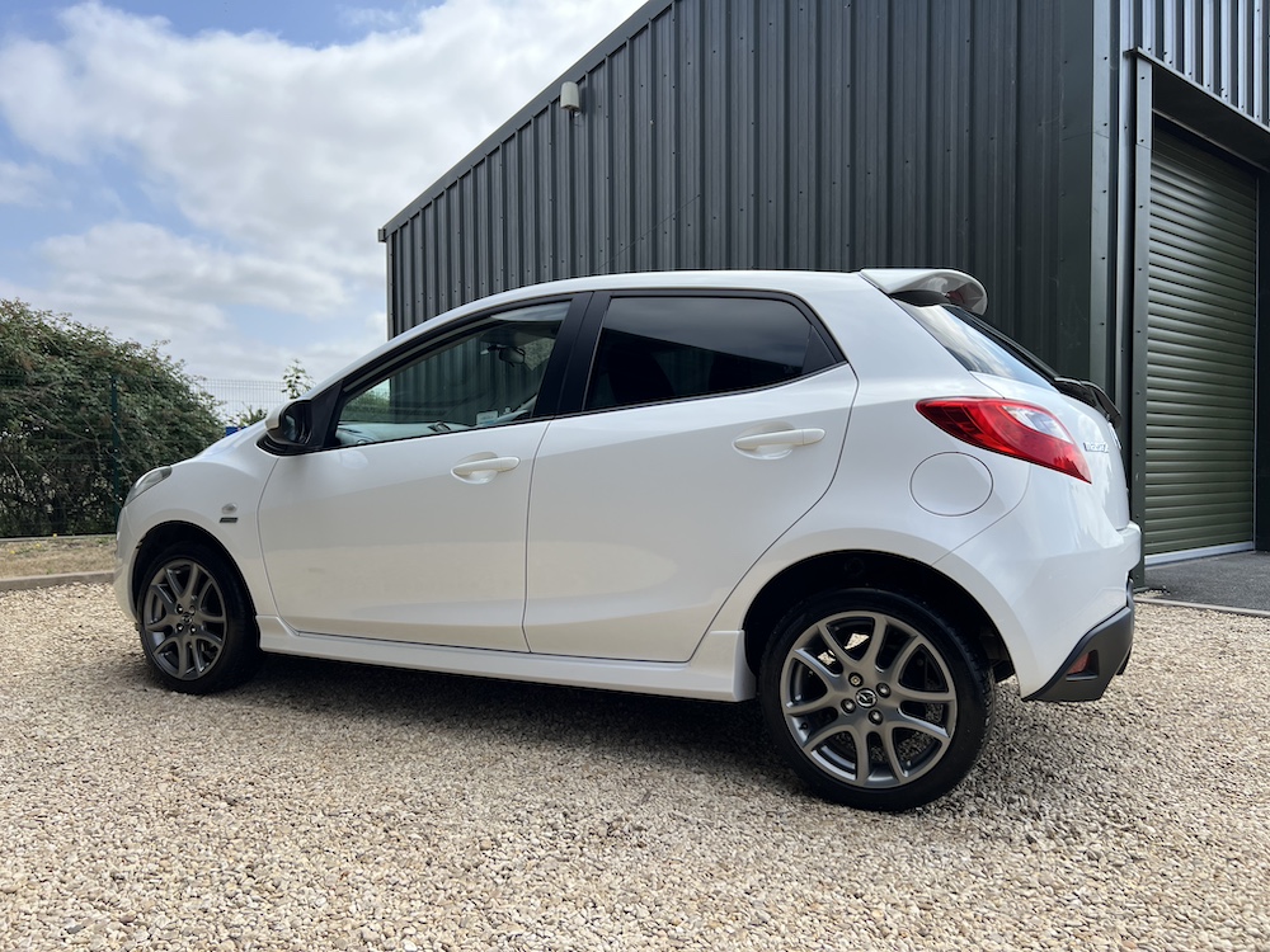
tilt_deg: -0.5
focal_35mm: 26
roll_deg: +1.8
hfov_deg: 67.3
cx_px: 635
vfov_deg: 53.1
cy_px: 476
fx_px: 954
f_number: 1.5
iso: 50
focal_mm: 5.7
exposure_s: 1/2841
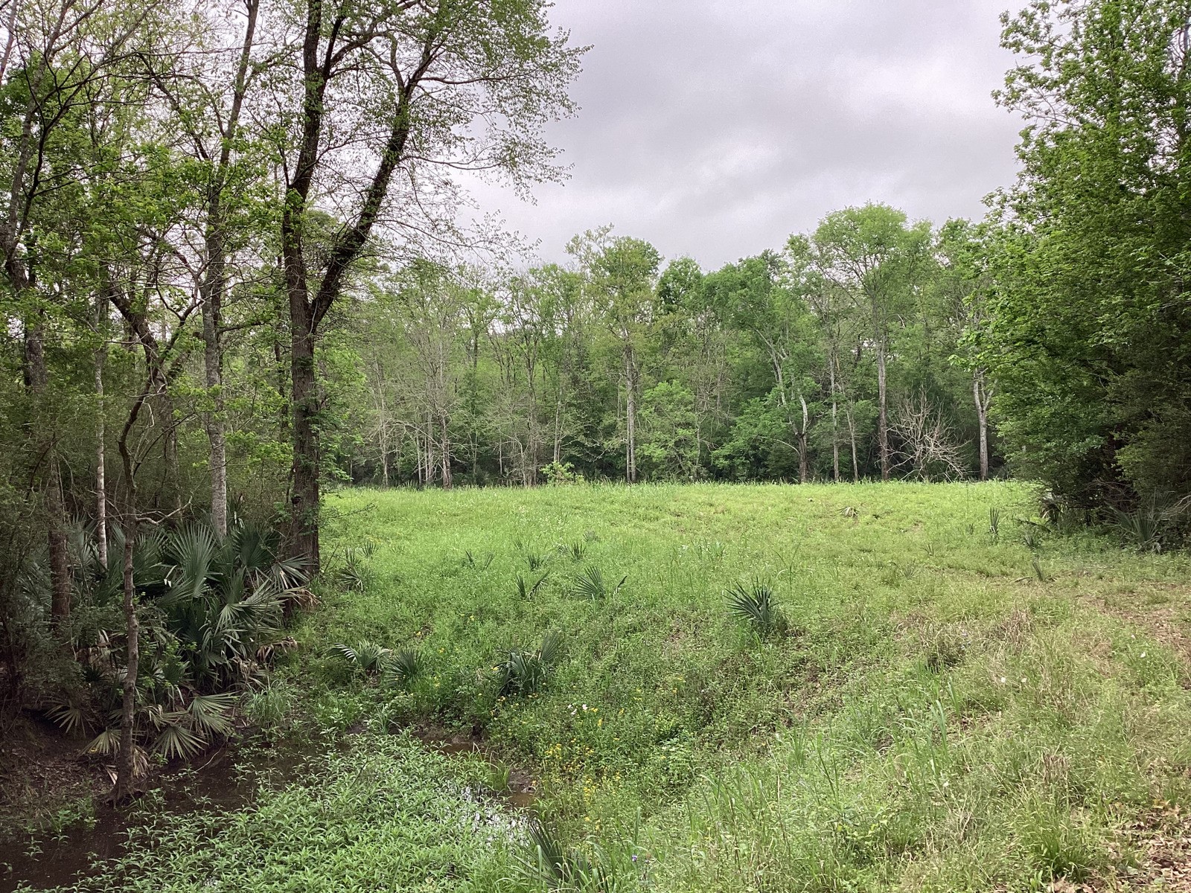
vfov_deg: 45.4
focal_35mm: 31
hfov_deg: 58.4
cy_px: 446
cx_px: 596
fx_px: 1067
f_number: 2.4
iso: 25
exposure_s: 1/120
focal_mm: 3.3
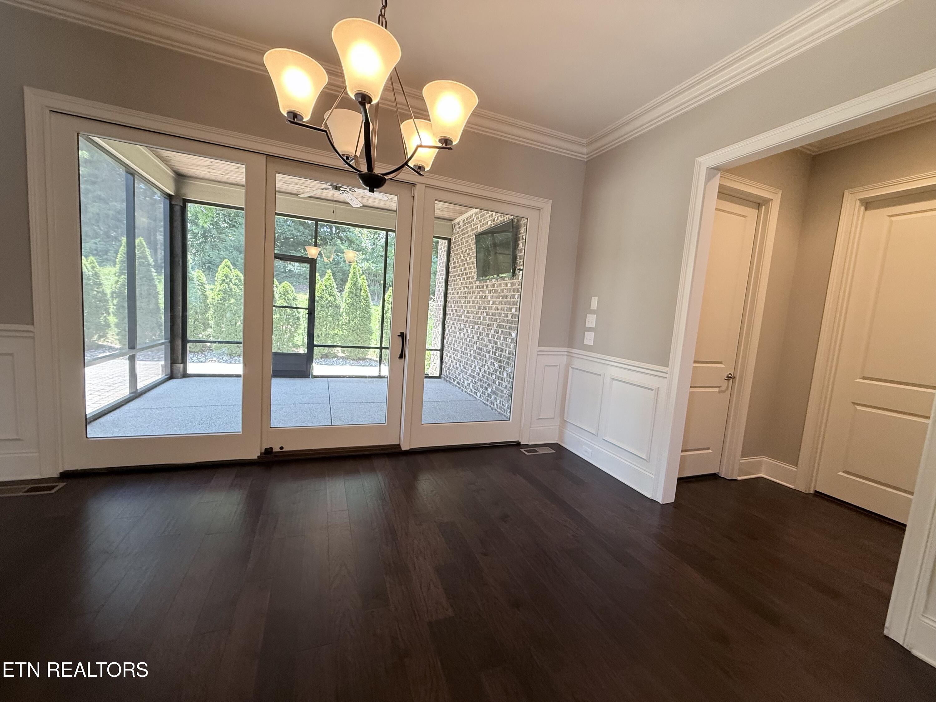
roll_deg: -5.0
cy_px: 351
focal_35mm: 14
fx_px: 379
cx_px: 468
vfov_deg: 85.7
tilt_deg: -5.5
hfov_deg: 102.1
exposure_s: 1/60
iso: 200
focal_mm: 2.22
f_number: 2.2
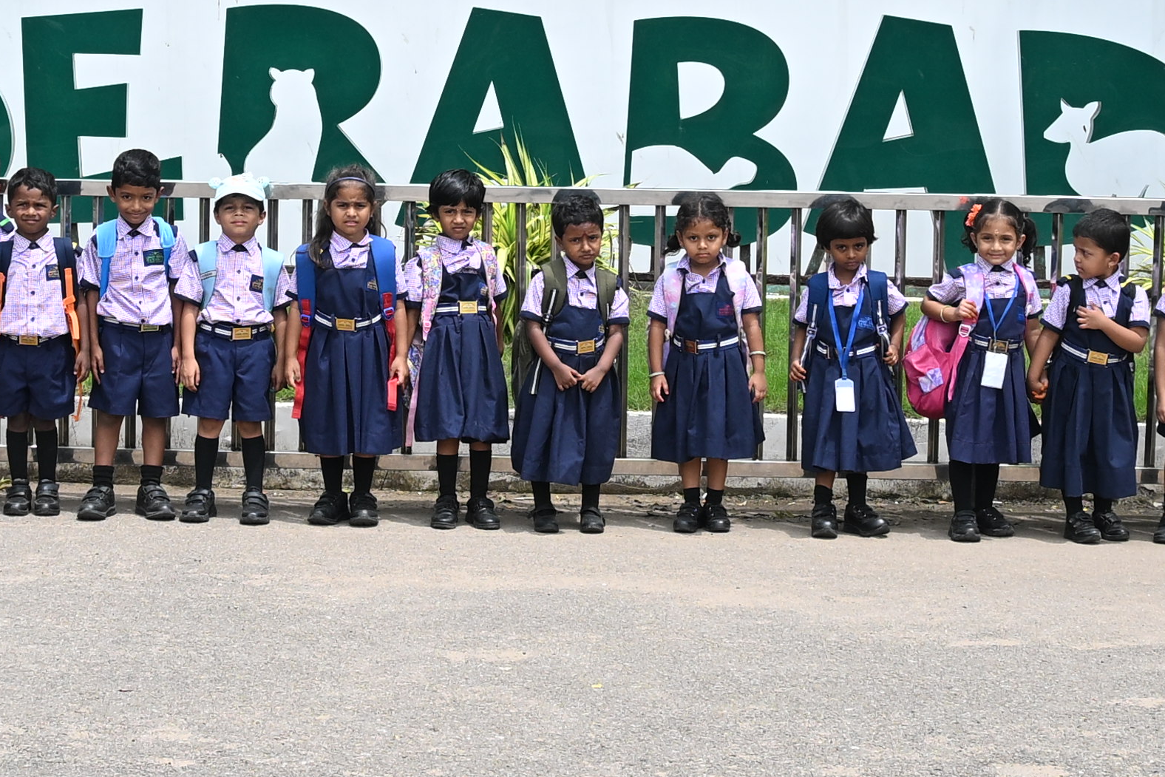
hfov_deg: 12.7
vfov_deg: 8.5
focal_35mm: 162
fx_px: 5231
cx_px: 480
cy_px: 75
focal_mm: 30.5
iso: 100
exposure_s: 1/400
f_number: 7.1
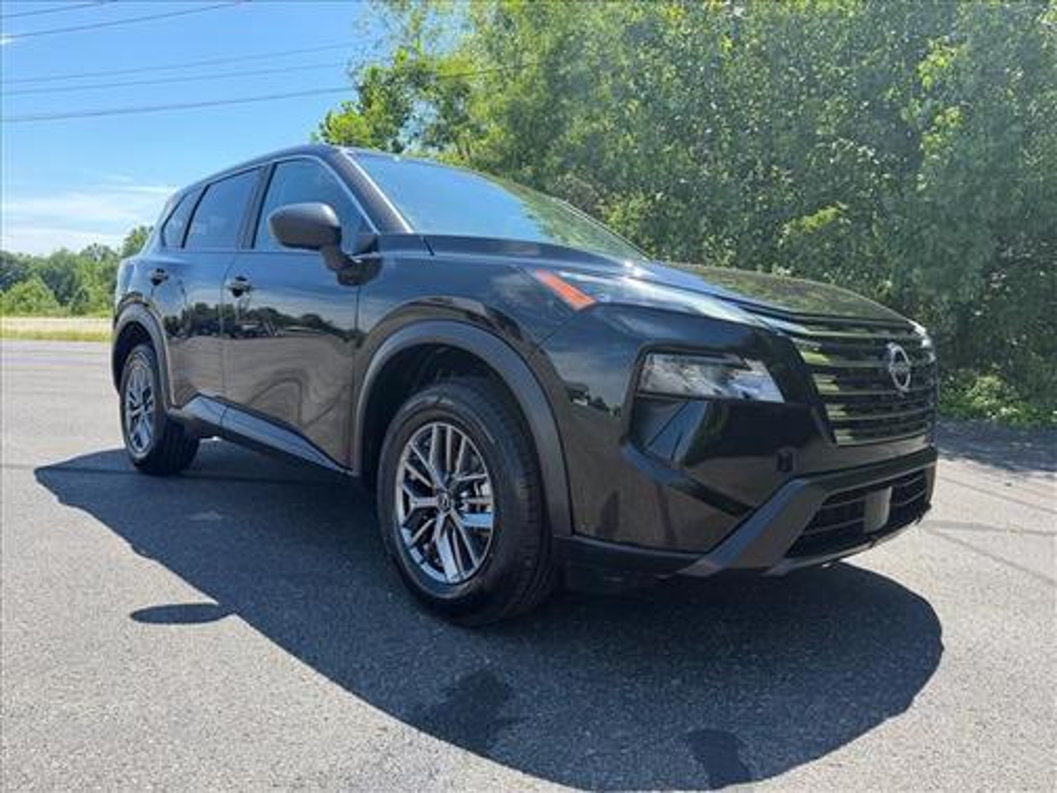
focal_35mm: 24
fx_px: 733
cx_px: 528
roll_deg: -2.1
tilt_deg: -6.6
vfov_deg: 56.8
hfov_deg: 71.6
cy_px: 396
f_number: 1.78
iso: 80
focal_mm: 6.76
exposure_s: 1/1156
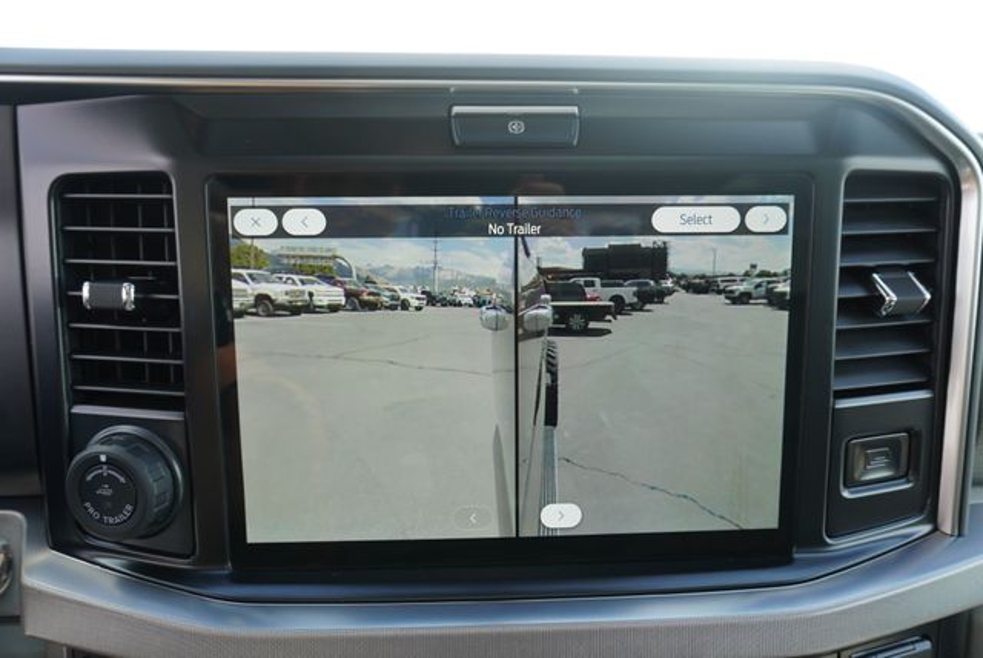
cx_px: 492
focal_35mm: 24
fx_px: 656
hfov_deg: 73.7
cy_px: 329
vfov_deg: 53.2
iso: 100
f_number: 4.5
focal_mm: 16
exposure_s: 1/80
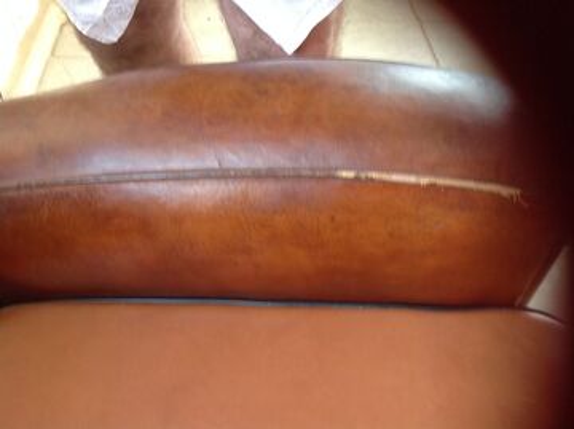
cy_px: 214
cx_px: 287
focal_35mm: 35
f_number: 2.4
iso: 160
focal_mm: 4.28
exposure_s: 1/15
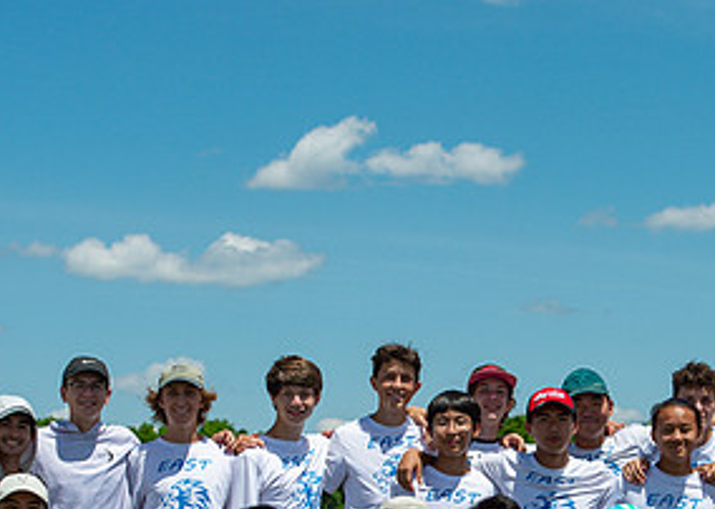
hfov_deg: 13.0
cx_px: 515
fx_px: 3123
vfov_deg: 9.2
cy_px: 510
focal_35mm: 154
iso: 200
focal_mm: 70
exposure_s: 1/1600
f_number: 6.3
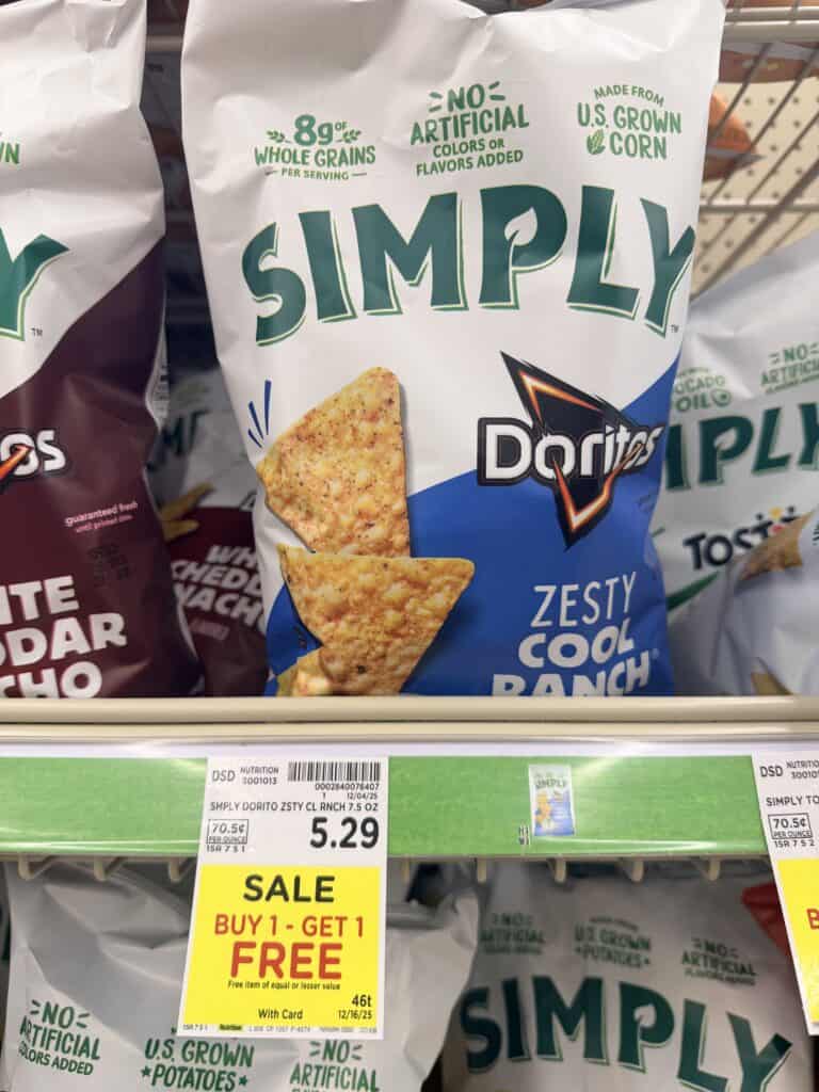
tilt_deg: -0.4
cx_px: 410
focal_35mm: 24
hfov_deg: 56.8
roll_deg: +0.8
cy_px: 546
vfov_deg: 71.6
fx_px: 757
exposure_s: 1/64
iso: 80
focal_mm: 6.76
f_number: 1.78
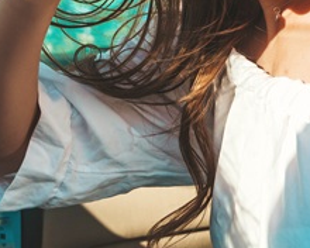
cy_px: -16
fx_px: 1073
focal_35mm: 117
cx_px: 46
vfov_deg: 13.0
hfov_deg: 16.3
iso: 100
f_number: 3.2
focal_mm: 17
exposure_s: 1/1250
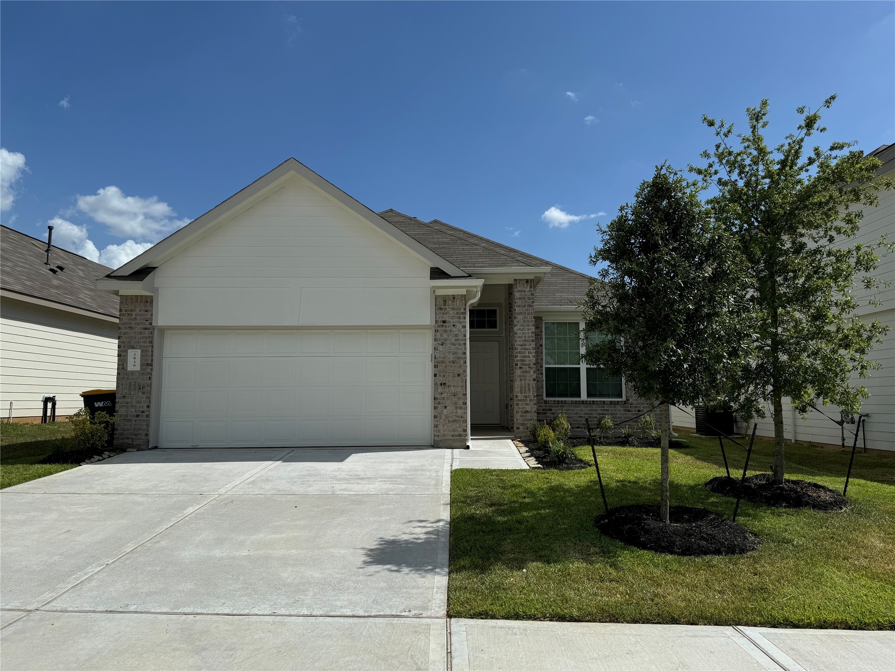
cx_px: 448
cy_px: 336
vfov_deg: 56.8
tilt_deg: +6.8
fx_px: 621
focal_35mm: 24
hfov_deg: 71.6
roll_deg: +0.1
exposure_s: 1/9009
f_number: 1.78
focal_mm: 6.76
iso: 80
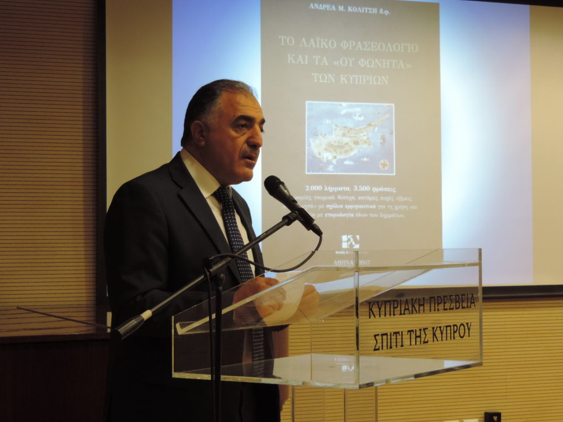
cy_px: 209
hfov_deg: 22.8
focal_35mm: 86
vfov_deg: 17.2
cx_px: 279
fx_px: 1399
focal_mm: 15.1
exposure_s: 1/30
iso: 400
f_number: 4
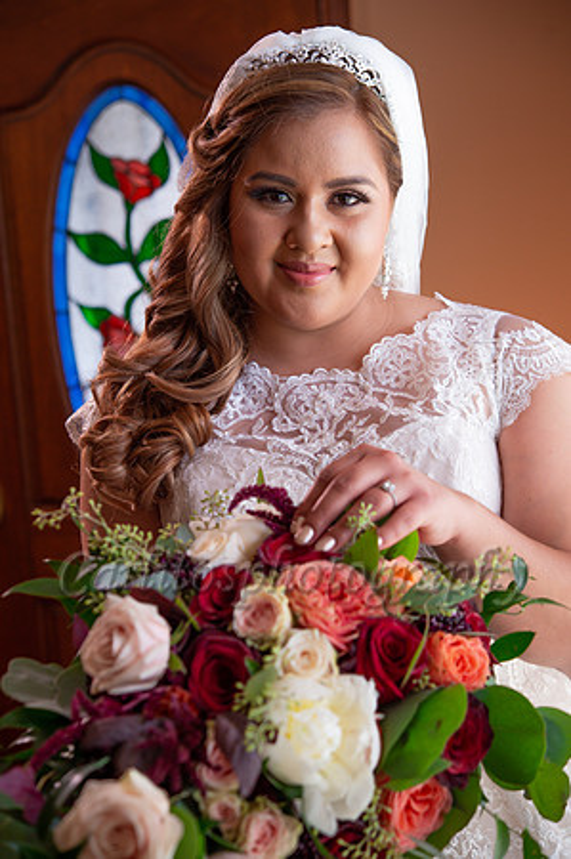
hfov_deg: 22.6
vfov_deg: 33.4
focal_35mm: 60
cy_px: 430
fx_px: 1431
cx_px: 286
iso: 400
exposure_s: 1/60
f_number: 5.6
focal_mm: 60
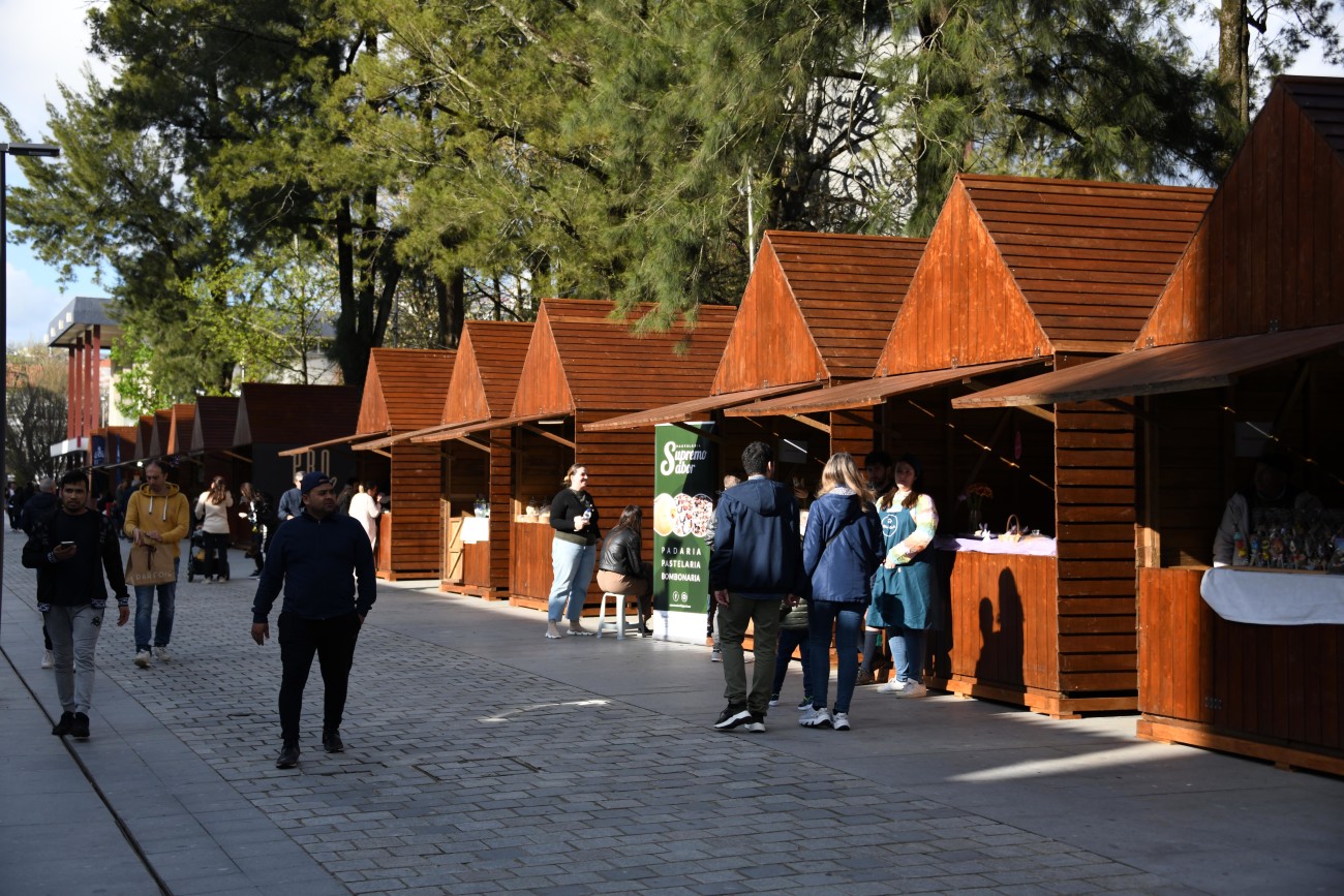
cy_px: 448
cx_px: 672
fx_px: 1867
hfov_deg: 39.6
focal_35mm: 50
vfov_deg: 27.0
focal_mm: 50
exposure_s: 1/1250
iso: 320
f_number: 4.5
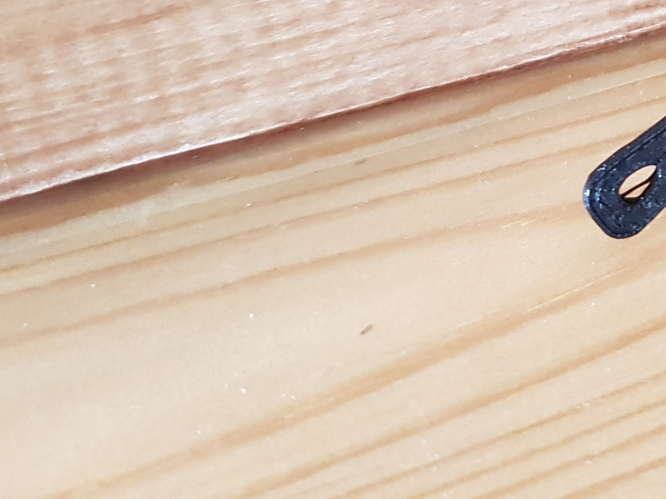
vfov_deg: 20.2
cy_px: -139
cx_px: 857
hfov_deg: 25.2
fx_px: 1289
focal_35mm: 67
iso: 200
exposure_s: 1/24
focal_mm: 4.2
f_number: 1.7
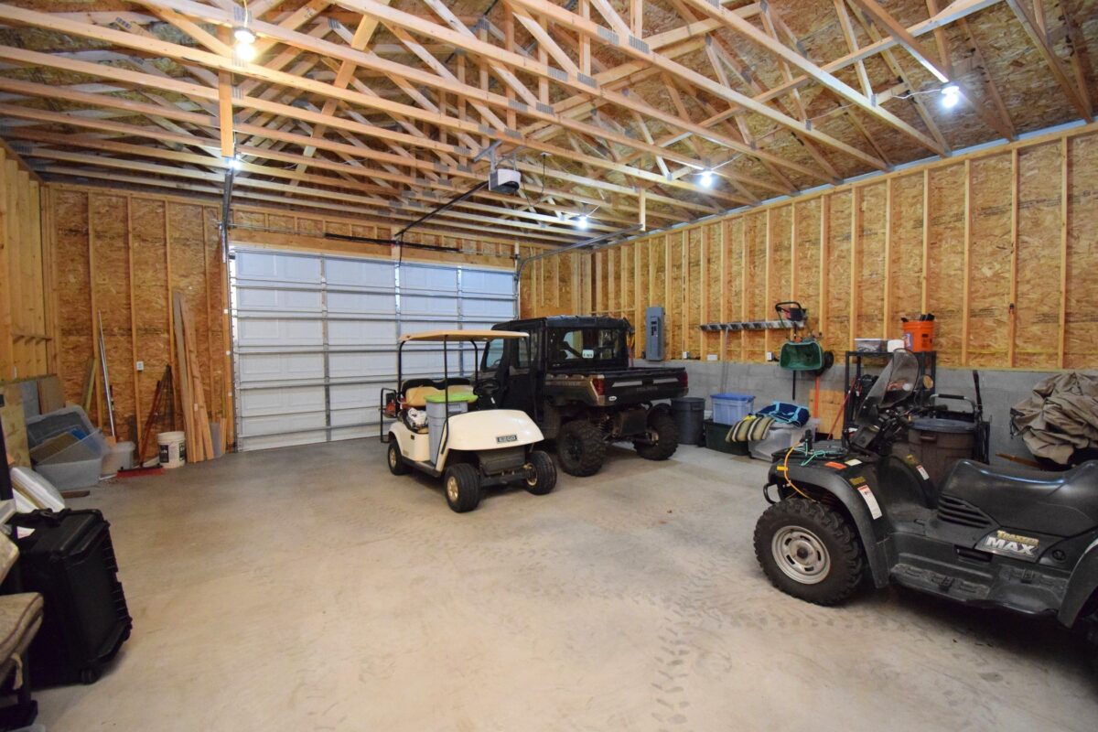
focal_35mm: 15
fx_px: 457
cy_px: 366
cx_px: 549
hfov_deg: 100.4
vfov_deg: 77.3
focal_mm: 10
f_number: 4.5
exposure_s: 1/60
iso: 5600
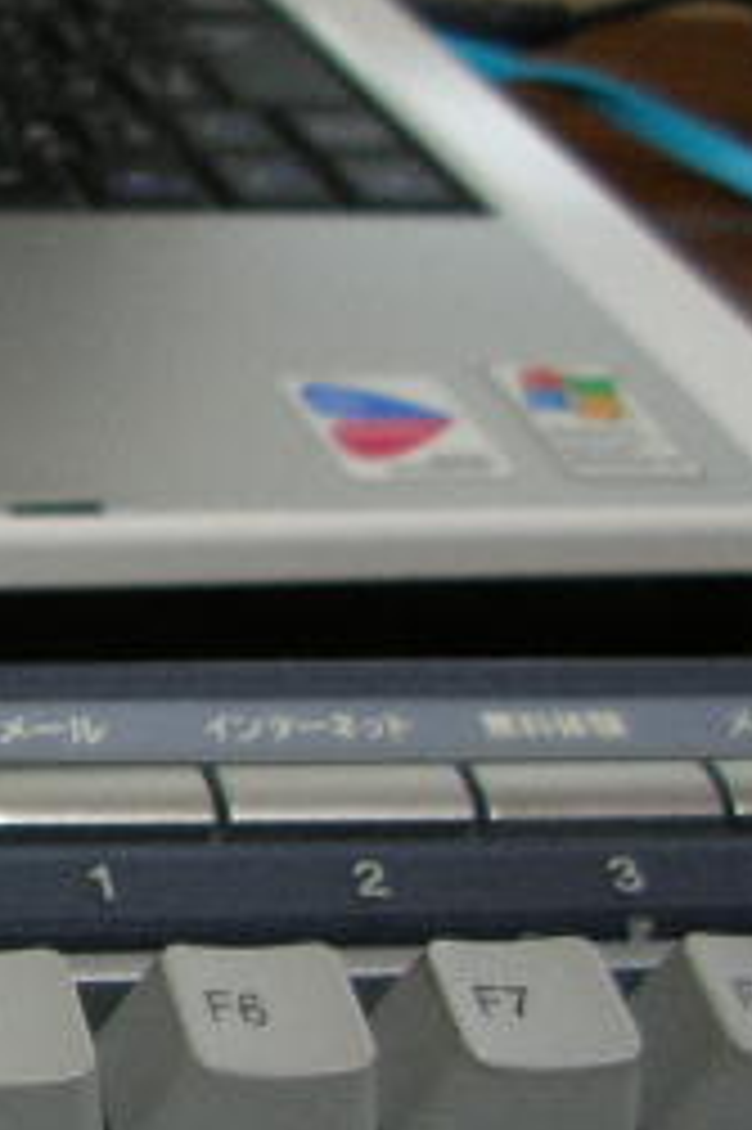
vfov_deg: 21.8
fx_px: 2918
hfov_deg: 13.1
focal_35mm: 93
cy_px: 743
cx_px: -662
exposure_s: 1/5.8
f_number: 2.8
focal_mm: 5.8
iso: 66
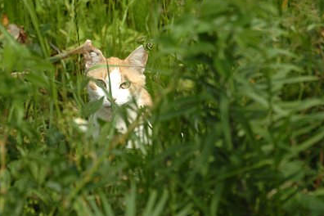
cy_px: 90
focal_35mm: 580
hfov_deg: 3.6
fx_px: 5220
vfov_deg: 2.4
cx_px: 115
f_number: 11
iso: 320
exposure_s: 1/500
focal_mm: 300
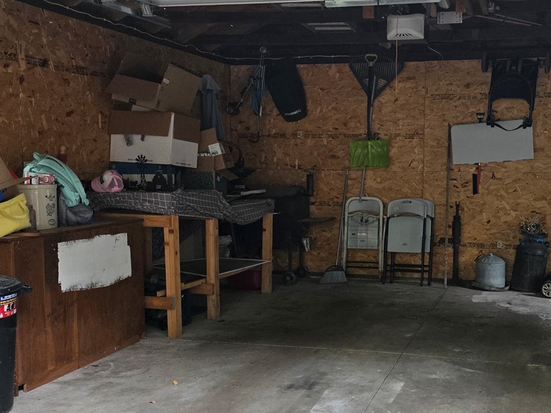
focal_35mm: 44
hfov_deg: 42.4
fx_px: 700
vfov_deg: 32.9
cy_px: 214
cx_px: 365
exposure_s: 1/180
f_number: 1.7
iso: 200
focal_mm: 6.3
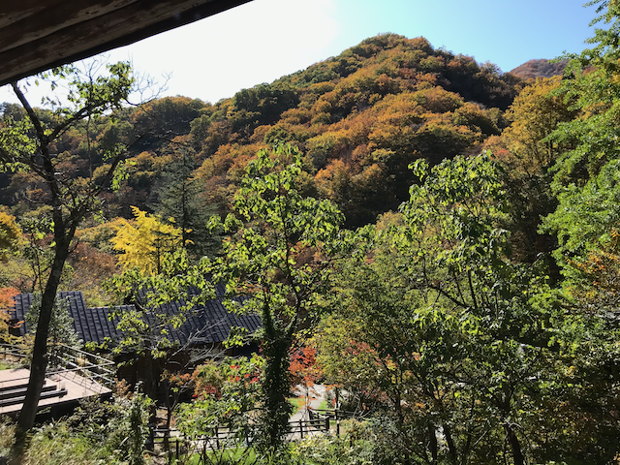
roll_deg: +0.5
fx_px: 502
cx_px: 310
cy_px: 232
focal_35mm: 28
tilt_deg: +2.9
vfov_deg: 49.7
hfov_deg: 63.4
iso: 20
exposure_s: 1/912
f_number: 1.8
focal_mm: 3.99
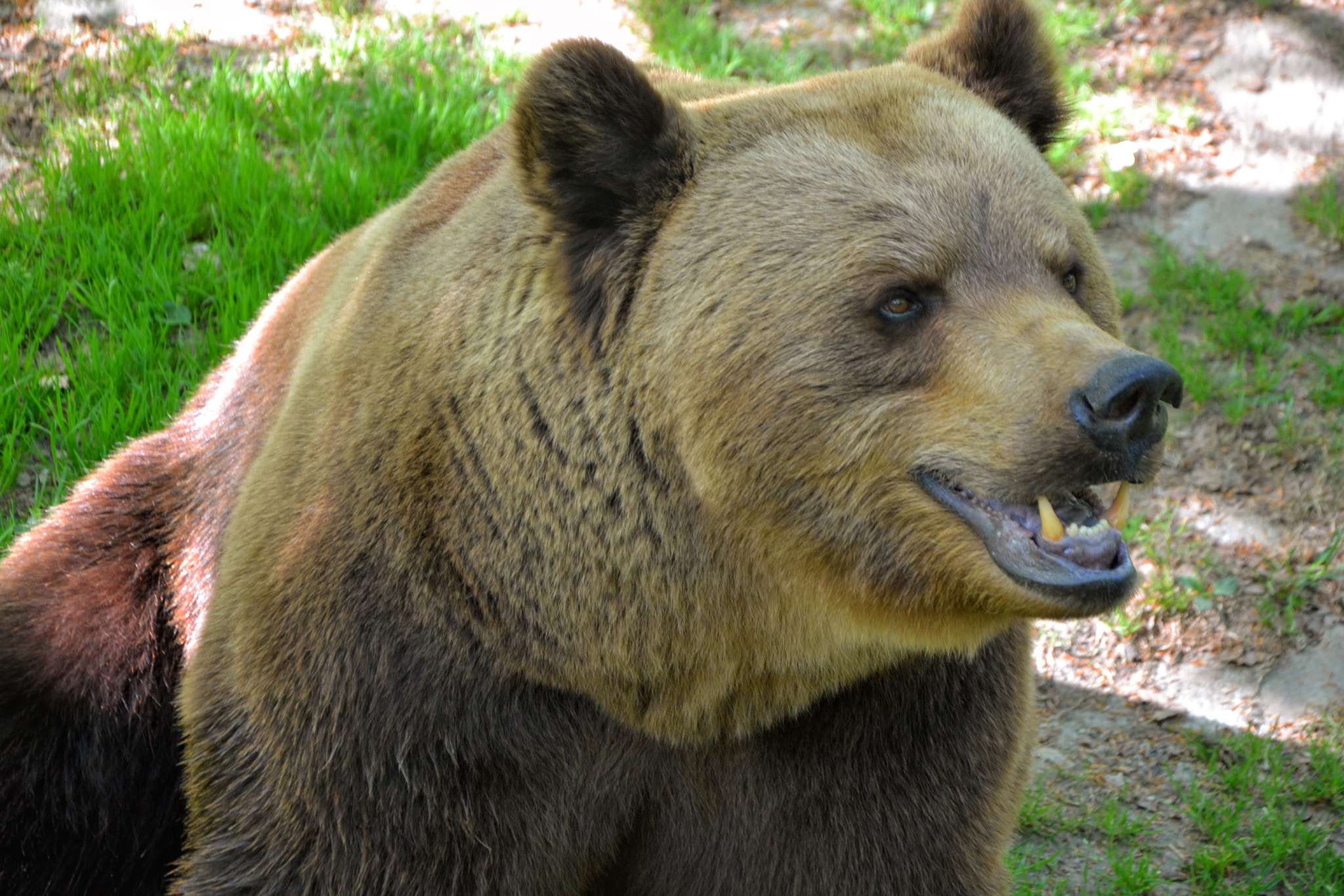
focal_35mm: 138
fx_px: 5151
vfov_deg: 9.9
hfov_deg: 14.9
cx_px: 672
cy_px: 448
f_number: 5.6
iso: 450
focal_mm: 92
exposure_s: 1/60
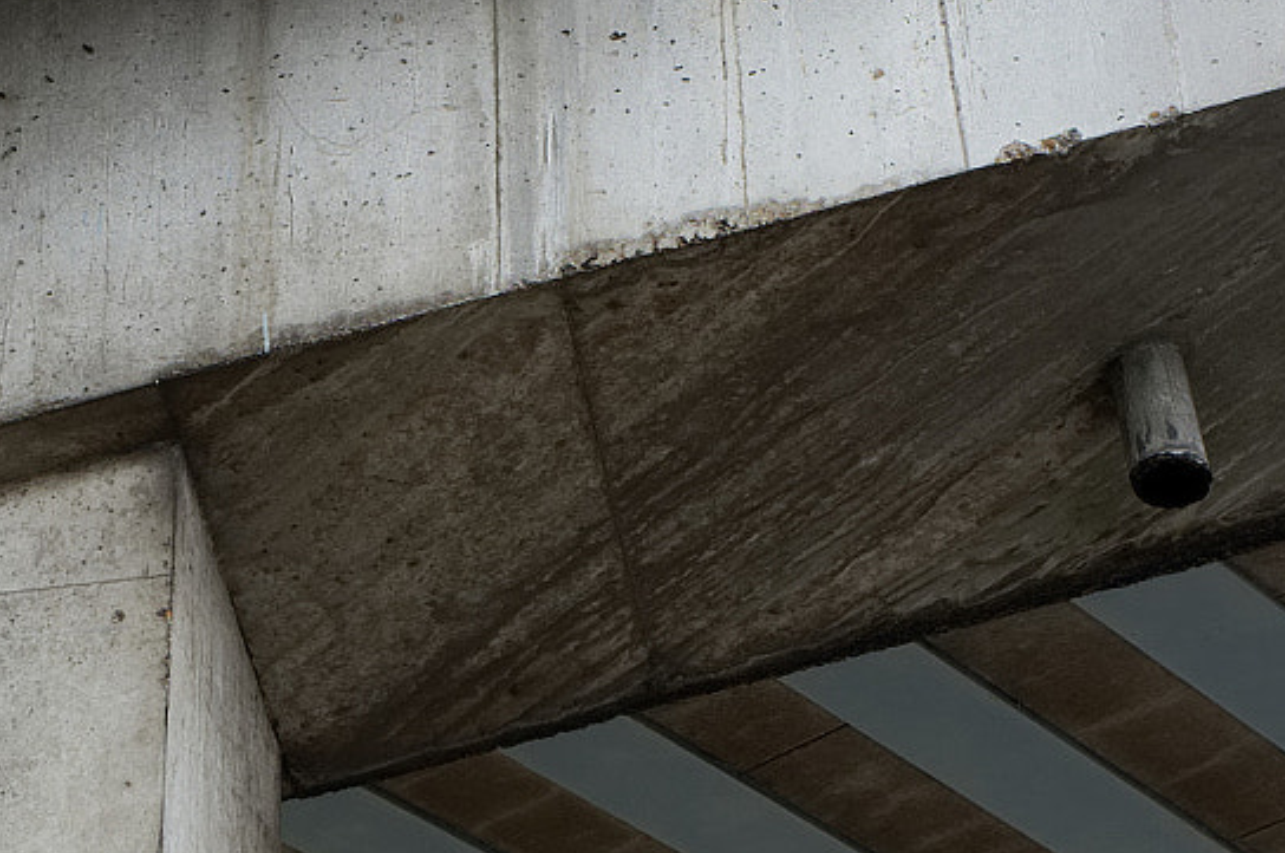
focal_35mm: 103
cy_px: 807
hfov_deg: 19.8
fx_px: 3671
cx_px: 520
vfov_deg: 13.1
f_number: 8
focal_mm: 23
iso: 250
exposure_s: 1/60
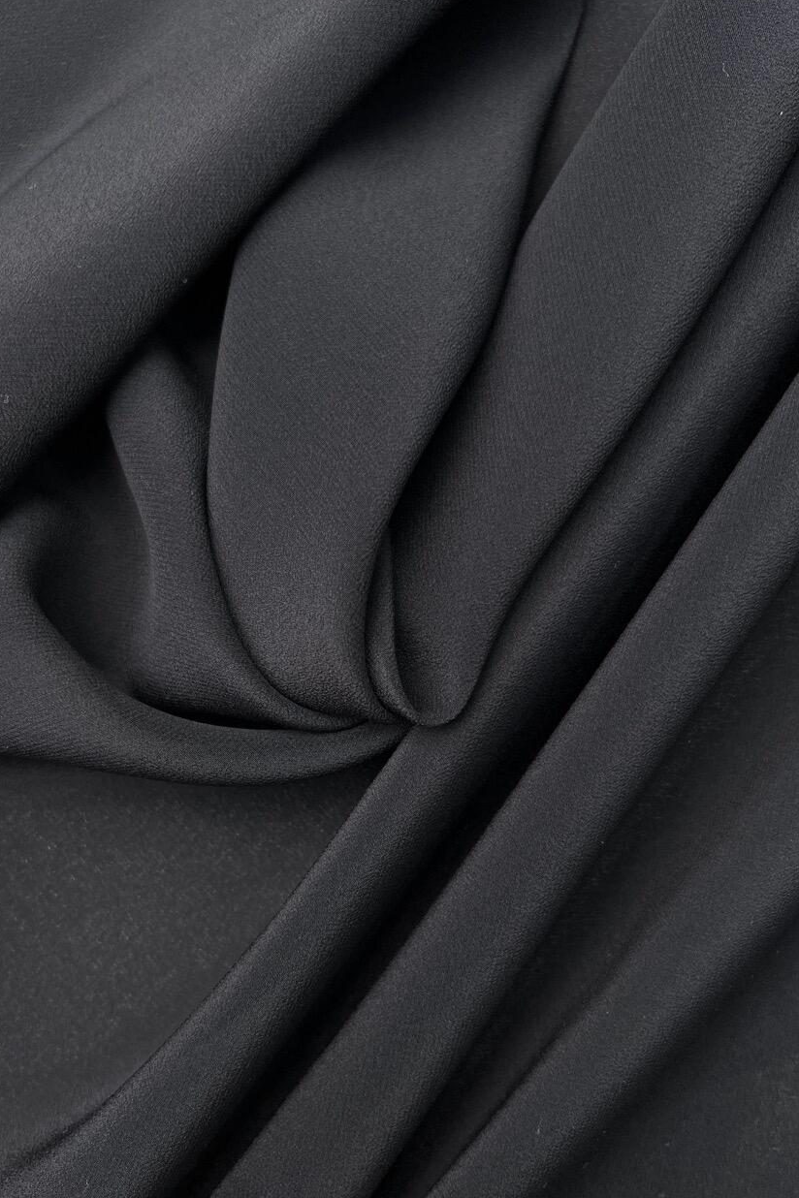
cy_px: 609
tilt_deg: -86.3
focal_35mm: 28
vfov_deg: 65.5
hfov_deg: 46.4
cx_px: 366
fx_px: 932
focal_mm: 5.7
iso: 50
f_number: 1.5
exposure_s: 1/383
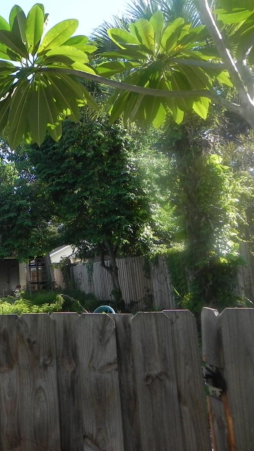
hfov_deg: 25.4
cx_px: -54
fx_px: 503
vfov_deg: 48.3
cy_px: 204
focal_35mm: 42
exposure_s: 1/418
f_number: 4
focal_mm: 4.6
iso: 160
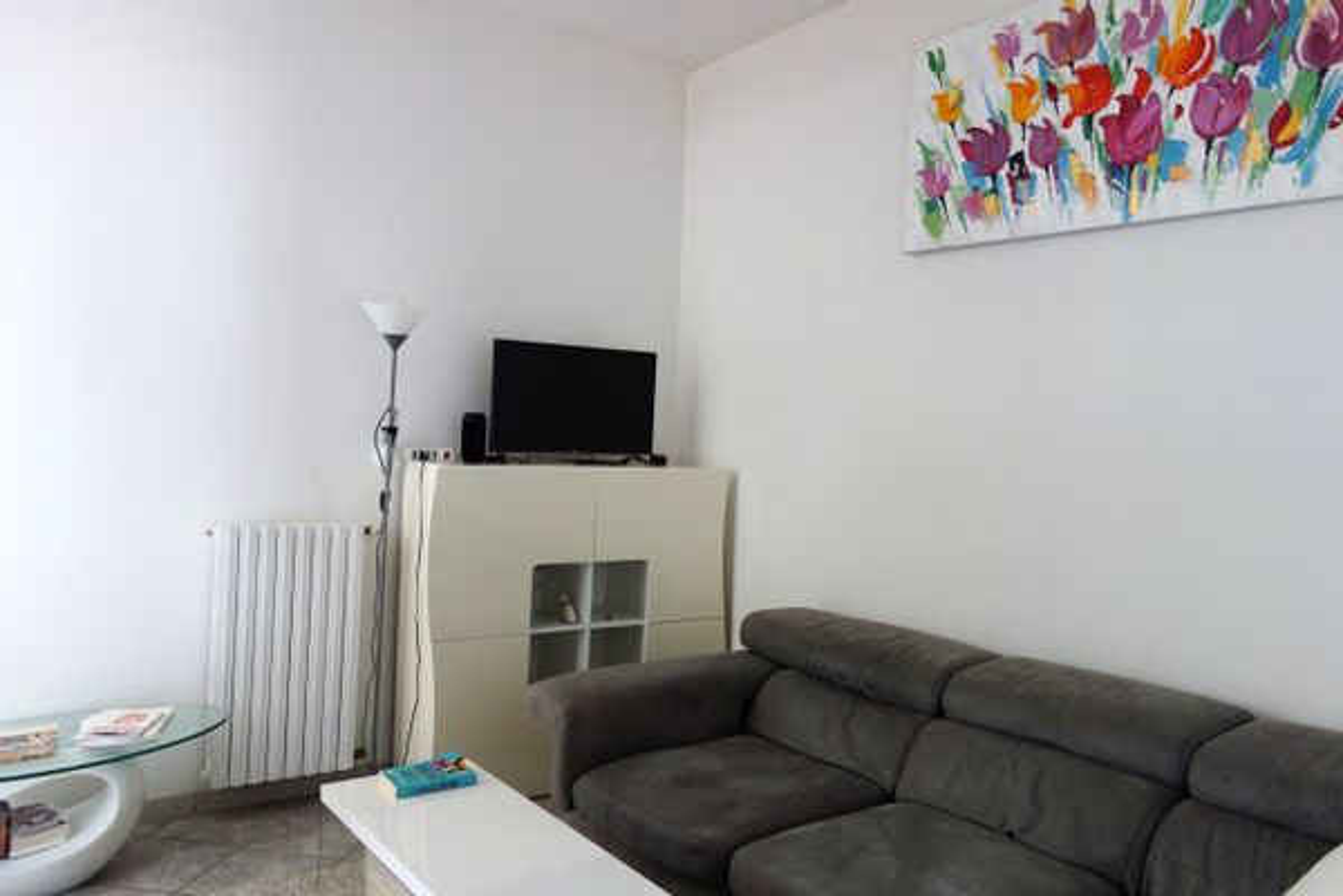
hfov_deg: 65.5
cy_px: 448
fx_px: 1044
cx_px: 672
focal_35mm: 28
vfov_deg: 46.4
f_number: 1.8
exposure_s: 1/25
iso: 400
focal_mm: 10.4
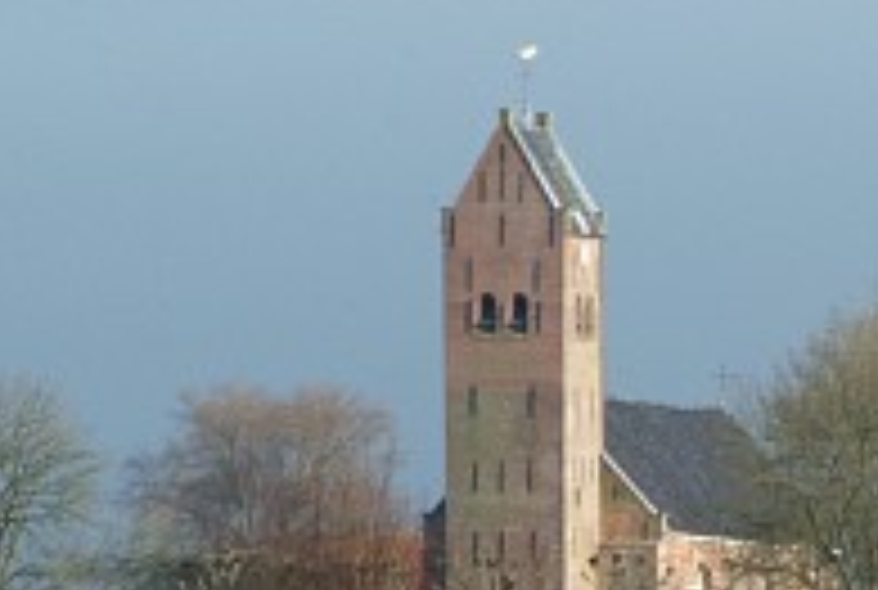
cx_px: 684
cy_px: 504
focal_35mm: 469
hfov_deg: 4.4
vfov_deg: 2.9
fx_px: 11465
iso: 400
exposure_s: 1/350
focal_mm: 135
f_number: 9.5
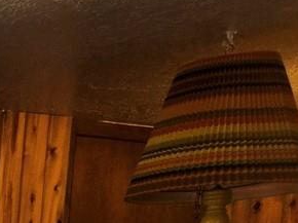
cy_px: 537
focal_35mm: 127
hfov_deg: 11.7
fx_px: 1092
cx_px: -481
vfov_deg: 10.1
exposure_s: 1/120
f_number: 1.8
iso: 40
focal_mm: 5.4
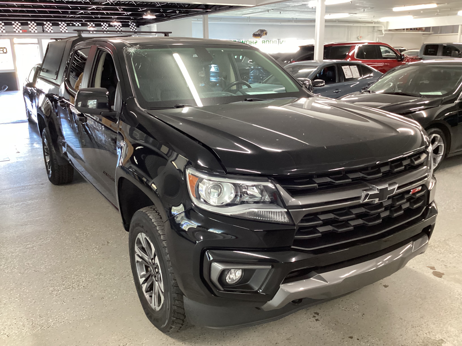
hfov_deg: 58.4
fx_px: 414
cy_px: 173
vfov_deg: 45.4
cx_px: 231
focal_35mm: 31
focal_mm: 3.3
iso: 400
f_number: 2.4
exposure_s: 1/50
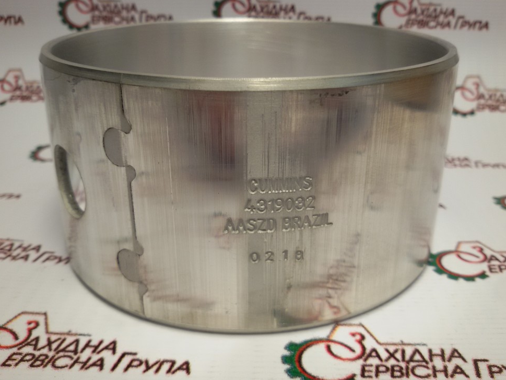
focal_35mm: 32
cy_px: 185
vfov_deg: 44.2
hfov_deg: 56.8
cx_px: 258
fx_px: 468
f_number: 2.4
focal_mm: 2.93
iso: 50
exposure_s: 1/100
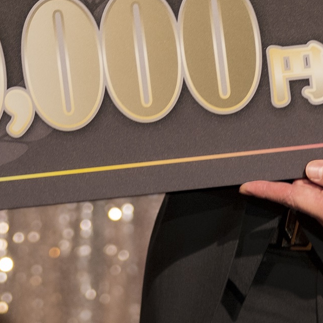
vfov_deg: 3.0
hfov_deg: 3.0
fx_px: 6207
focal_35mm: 588
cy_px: -119
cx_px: 16
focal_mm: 105
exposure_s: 1/200
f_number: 2.8
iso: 250
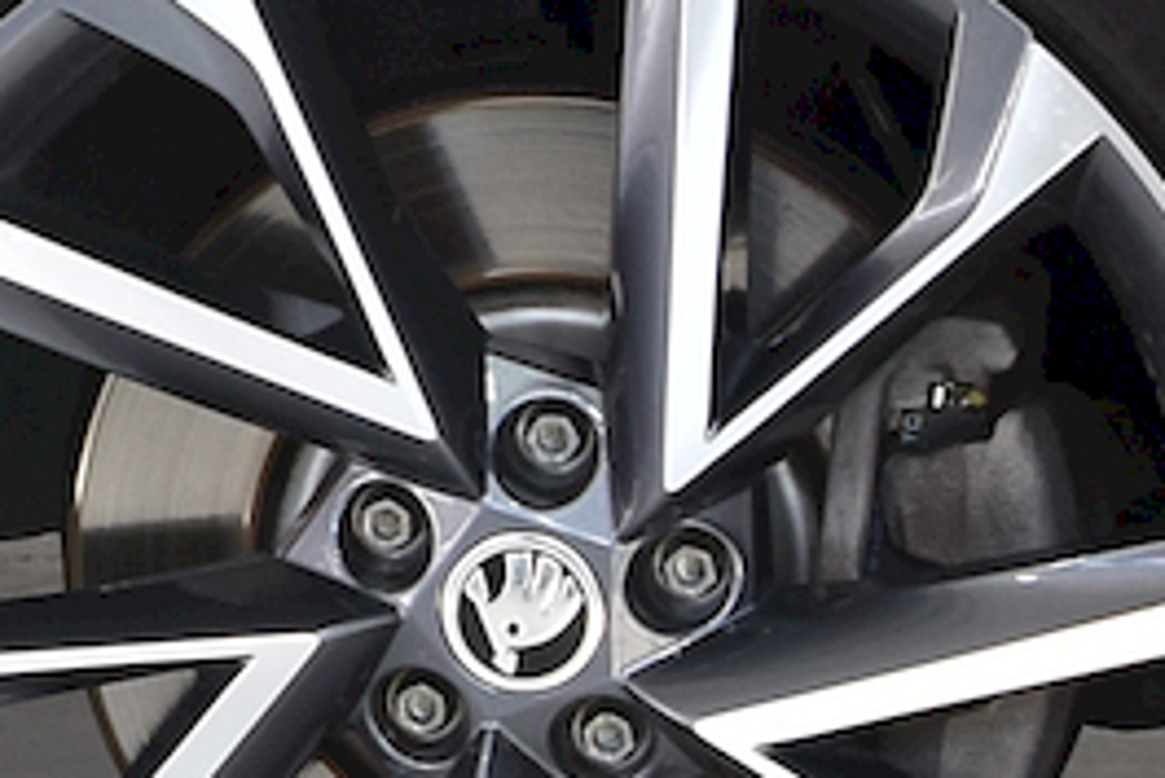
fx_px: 10490
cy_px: -446
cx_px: -251
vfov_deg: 4.2
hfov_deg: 6.3
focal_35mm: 324
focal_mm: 28
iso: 200
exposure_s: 1/80
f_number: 4
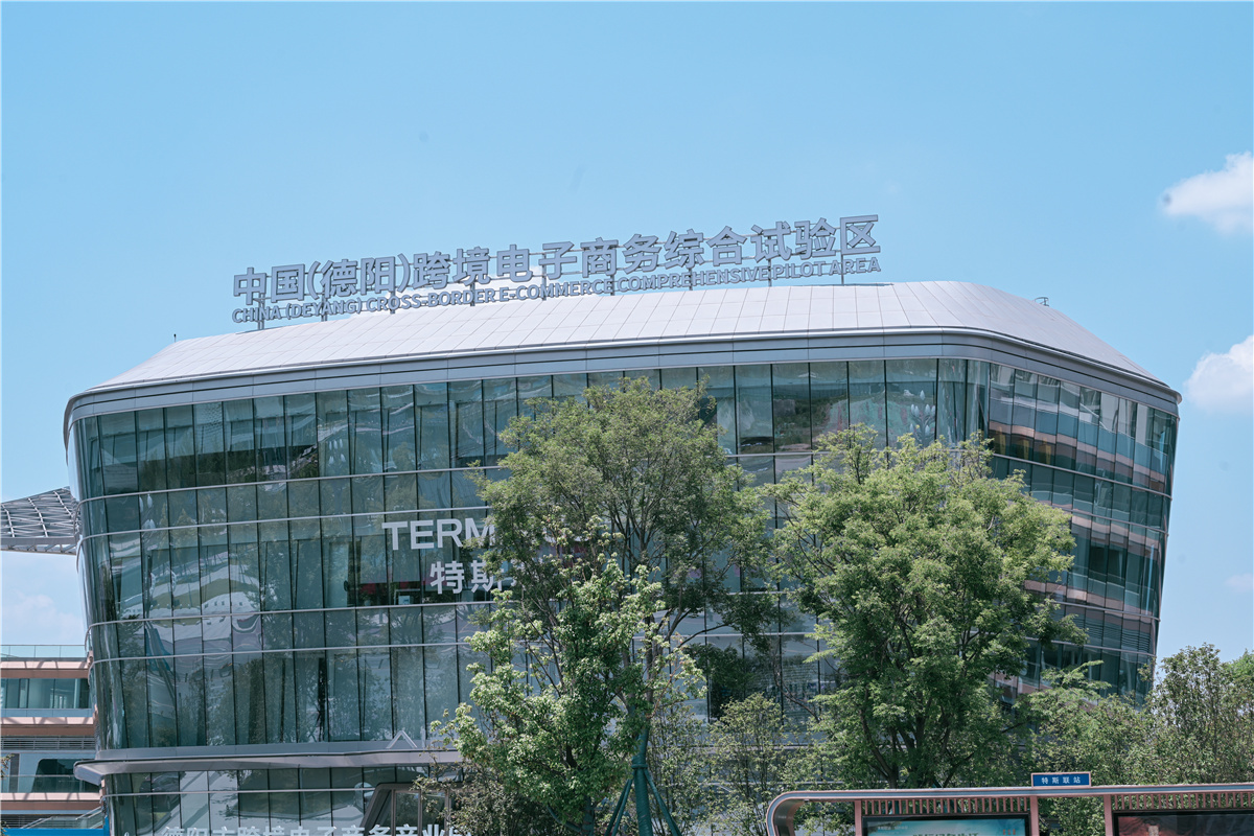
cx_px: 627
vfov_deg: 25.1
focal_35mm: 54
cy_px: 418
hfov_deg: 36.9
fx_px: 1881
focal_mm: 54
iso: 64
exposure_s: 1/125
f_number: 10
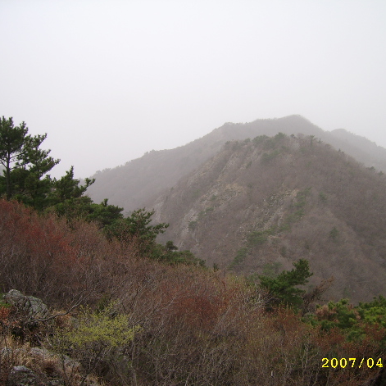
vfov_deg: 40.0
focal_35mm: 42
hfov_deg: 39.9
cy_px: 192
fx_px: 530
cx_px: 226
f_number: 2.8
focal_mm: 5.95
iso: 50
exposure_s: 1/272
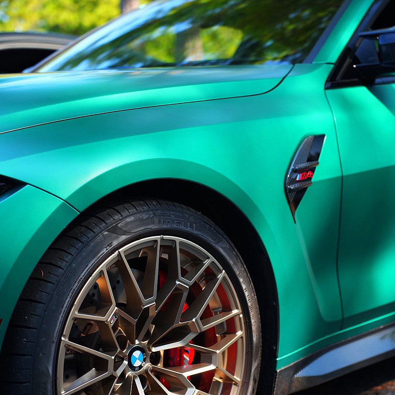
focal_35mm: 63
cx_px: 196
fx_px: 813
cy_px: 269
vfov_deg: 27.1
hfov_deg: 27.3
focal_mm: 49
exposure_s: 1/500
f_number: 2.8
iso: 1000
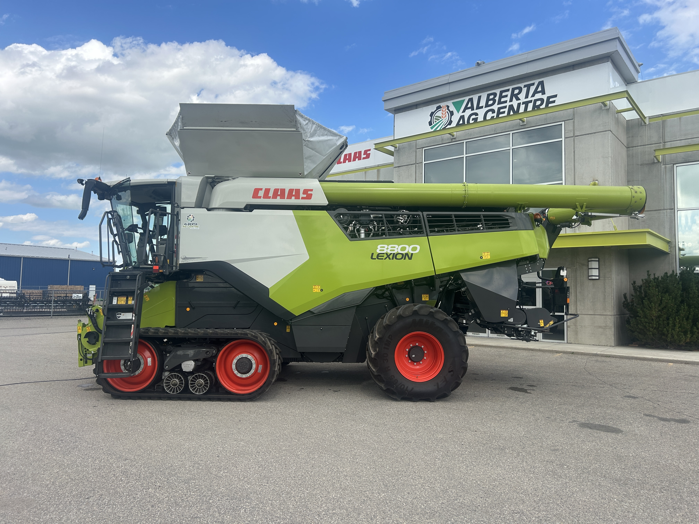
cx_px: 350
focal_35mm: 26
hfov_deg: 67.3
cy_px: 262
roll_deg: -0.7
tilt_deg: +4.4
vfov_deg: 53.1
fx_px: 525
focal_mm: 5.7
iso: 50
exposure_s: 1/2841
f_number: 1.5
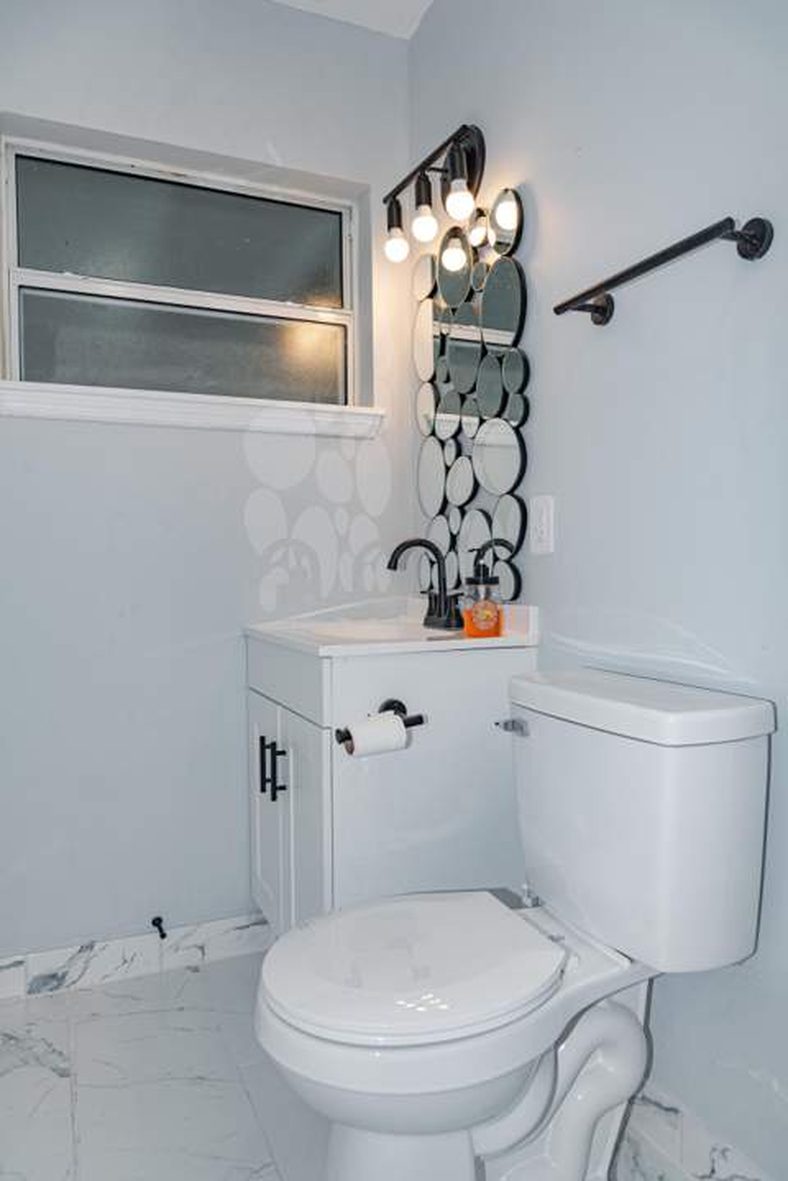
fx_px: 787
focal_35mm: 24
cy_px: 590
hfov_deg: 53.2
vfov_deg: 73.7
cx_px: 394
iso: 500
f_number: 7.1
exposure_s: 1/125
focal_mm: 24
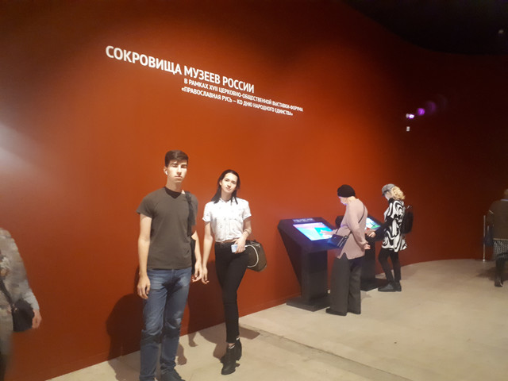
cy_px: 190
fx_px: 396
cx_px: 254
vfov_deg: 51.4
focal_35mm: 27
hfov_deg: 65.3
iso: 1000
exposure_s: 1/17
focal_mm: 3.6
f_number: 1.9
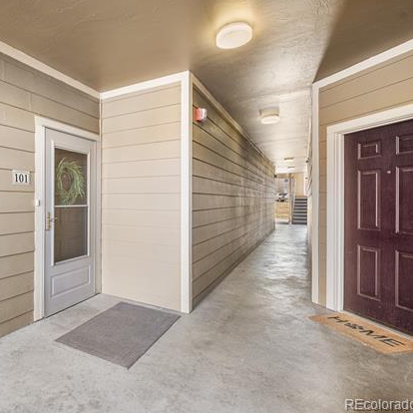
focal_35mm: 21
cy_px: 203
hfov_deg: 67.7
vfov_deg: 72.1
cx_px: 105
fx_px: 283
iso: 160
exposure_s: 1/2.5
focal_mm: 16
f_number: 8
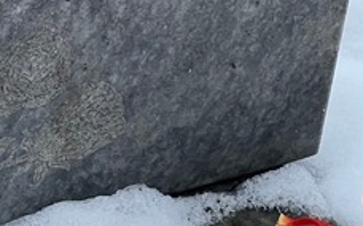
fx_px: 2836
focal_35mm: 287
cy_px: -129
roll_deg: -6.4
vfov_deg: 4.5
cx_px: -96
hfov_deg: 7.3
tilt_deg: -31.9
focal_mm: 9
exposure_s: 1/99
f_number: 2.8
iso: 200
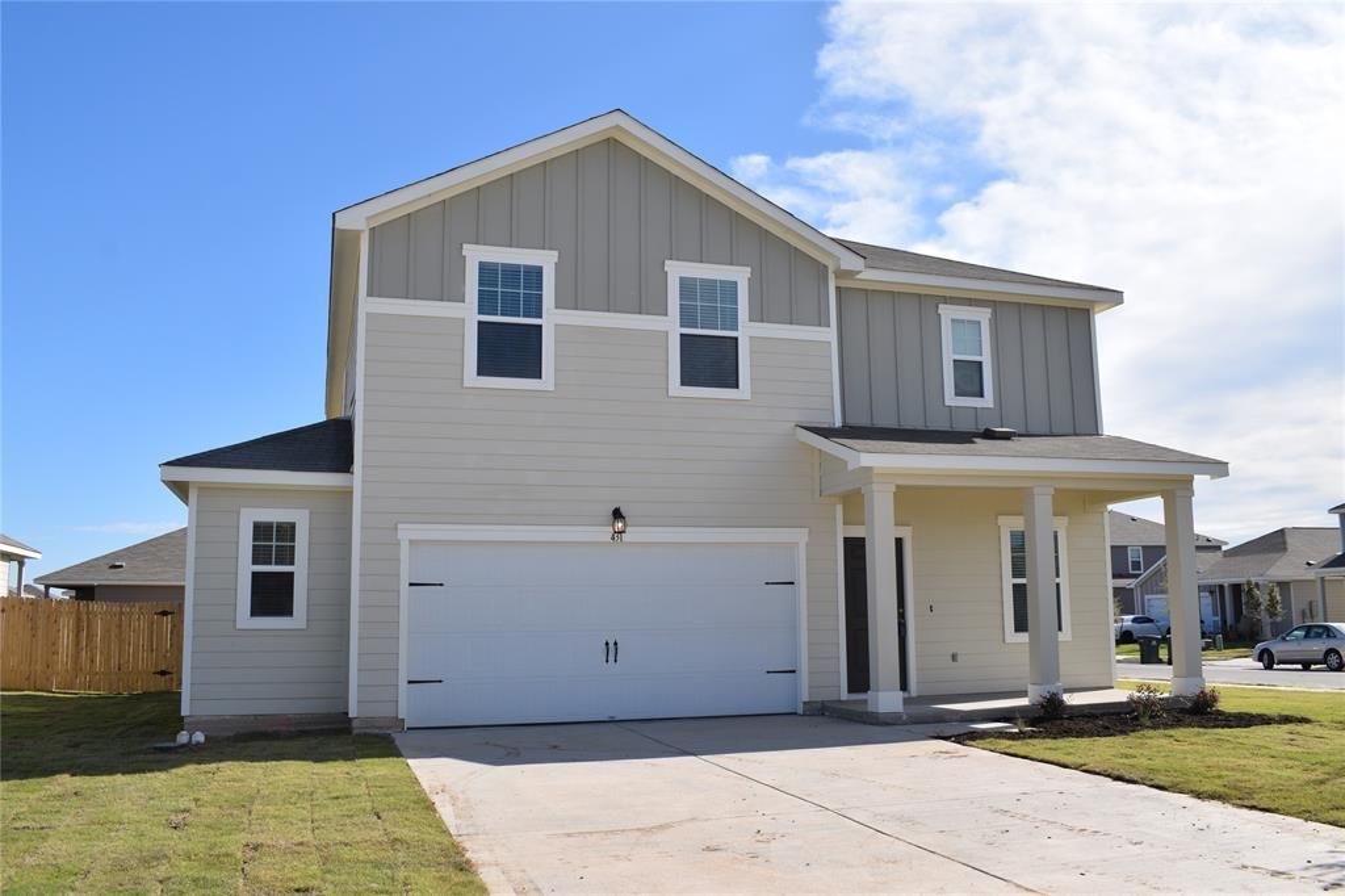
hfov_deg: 61.9
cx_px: 672
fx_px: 1120
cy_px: 448
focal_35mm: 30
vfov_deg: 43.6
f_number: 10
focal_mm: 20
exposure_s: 1/400
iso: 200
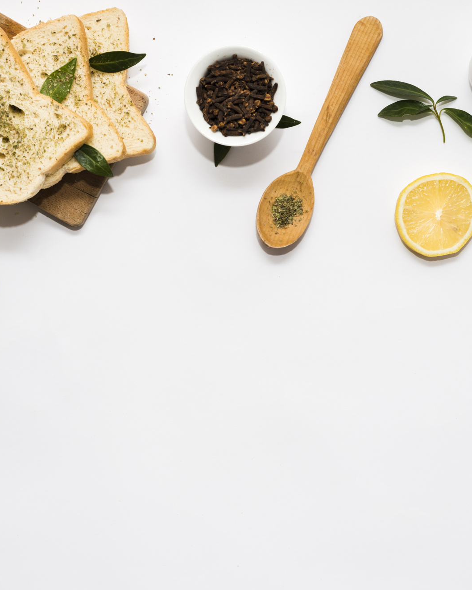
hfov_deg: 21.6
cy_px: 293
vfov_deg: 26.8
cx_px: 241
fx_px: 1239
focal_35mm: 71
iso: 200
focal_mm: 50
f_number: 10
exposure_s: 1/100
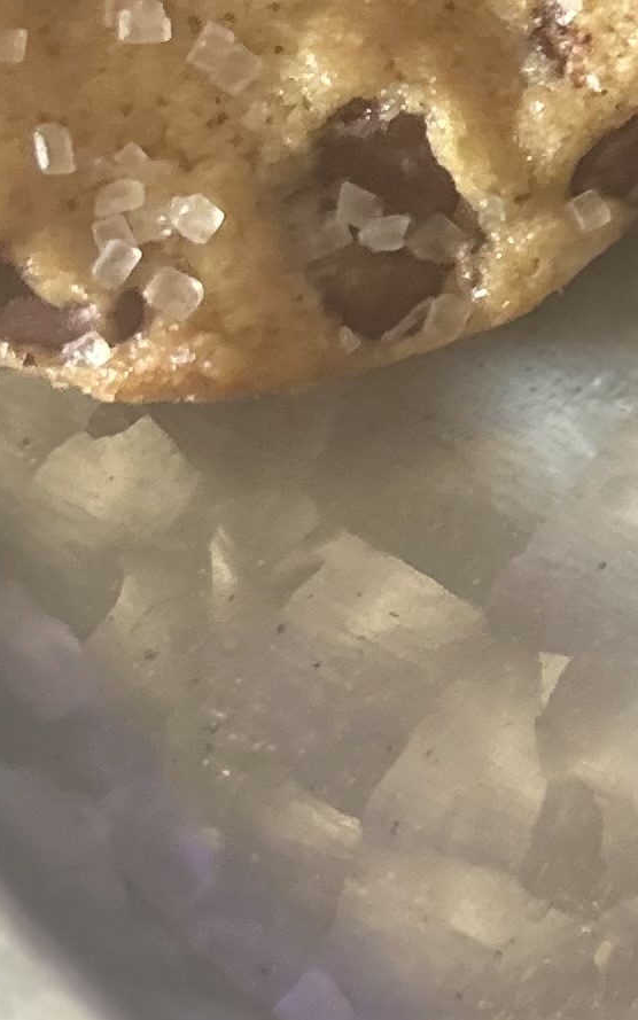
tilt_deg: -65.8
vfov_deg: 16.4
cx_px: 1345
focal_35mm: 125
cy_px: 0
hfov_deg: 9.7
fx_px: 3476
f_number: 1.5
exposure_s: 1/60
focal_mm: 5.7
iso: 250
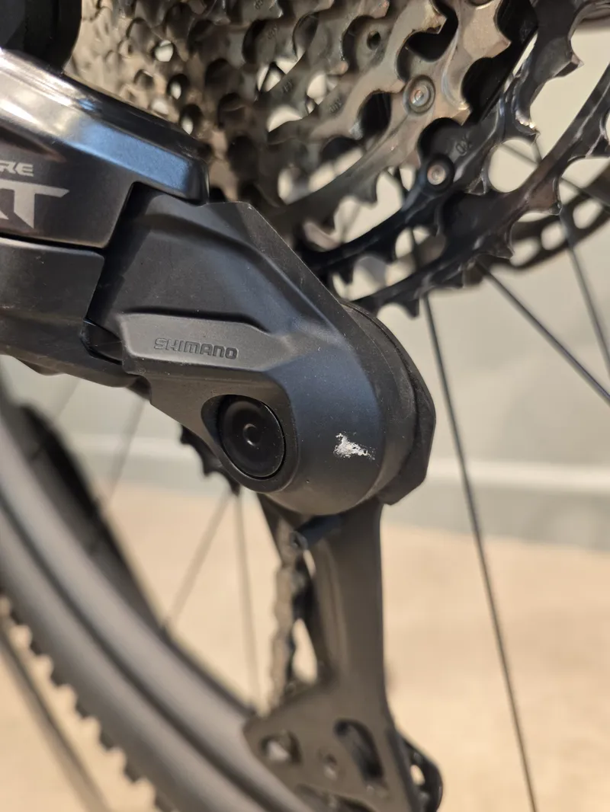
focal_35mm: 23
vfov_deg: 73.9
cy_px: 406
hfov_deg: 58.9
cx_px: 305
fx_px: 540
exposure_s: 1/50
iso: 250
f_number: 1.7
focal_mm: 6.3
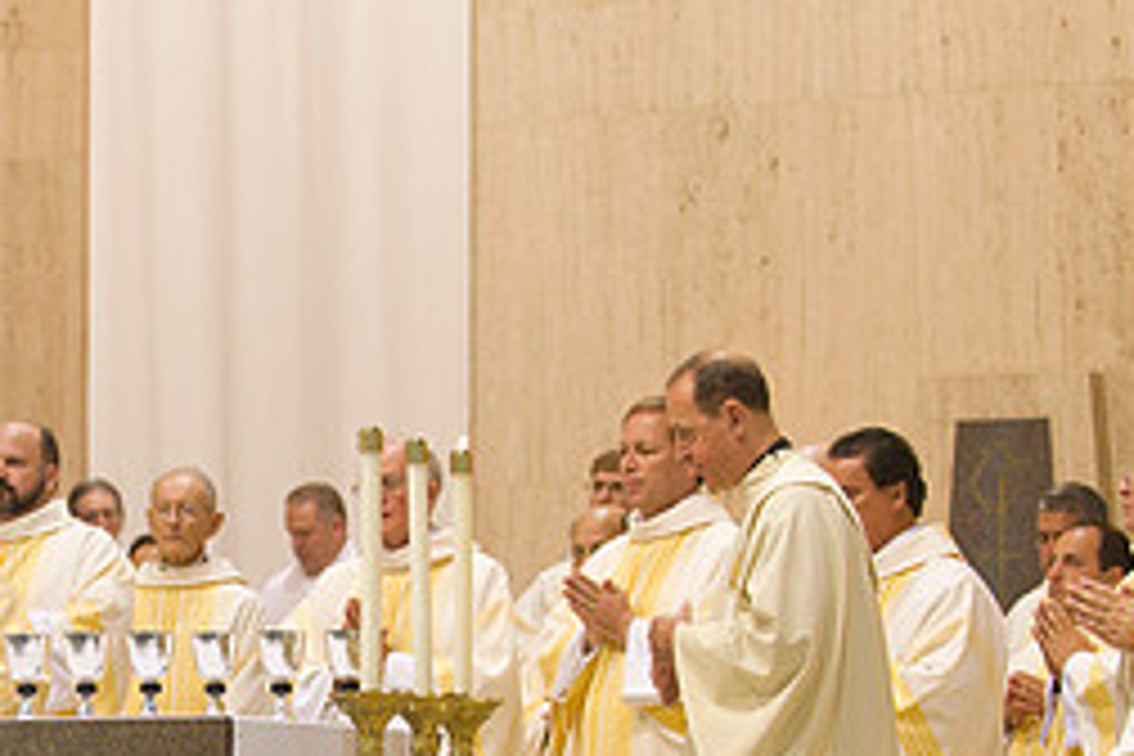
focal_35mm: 161
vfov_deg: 8.5
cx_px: 112
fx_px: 5071
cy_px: 680
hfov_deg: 12.7
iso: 2000
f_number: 2.8
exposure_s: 1/100
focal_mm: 70
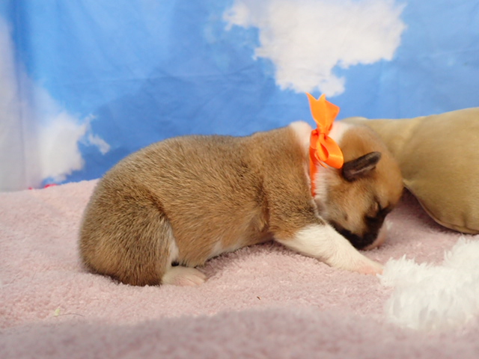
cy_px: 180
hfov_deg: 69.4
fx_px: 346
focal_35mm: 25
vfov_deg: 54.9
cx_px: 240
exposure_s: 1/60
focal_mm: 4.5
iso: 400
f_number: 2.8
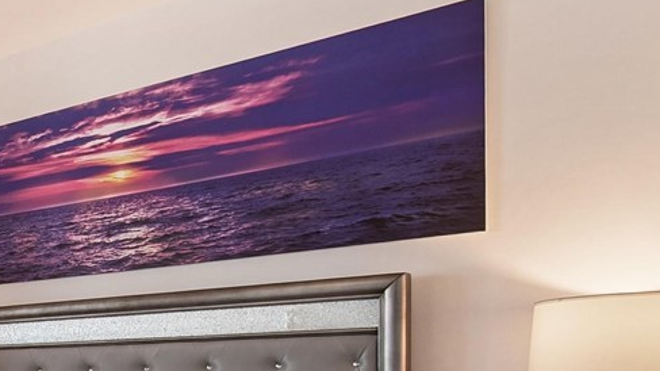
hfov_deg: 28.7
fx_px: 892
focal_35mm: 51
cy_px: 403
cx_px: -295
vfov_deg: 22.2
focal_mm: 7
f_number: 5.6
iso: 100
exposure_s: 1/15
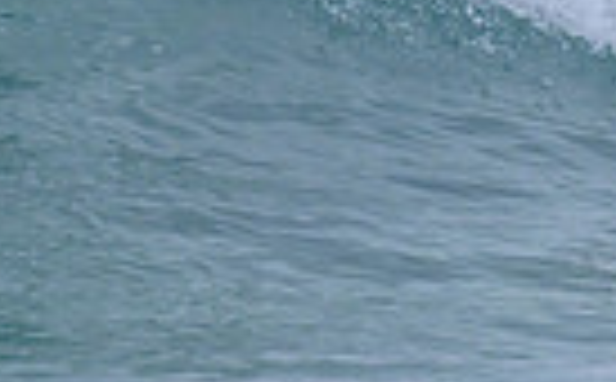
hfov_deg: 0.6
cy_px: -245
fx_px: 59408
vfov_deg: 0.4
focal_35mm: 3546
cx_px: 764
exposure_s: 1/2000
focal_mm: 800
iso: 1250
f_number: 11
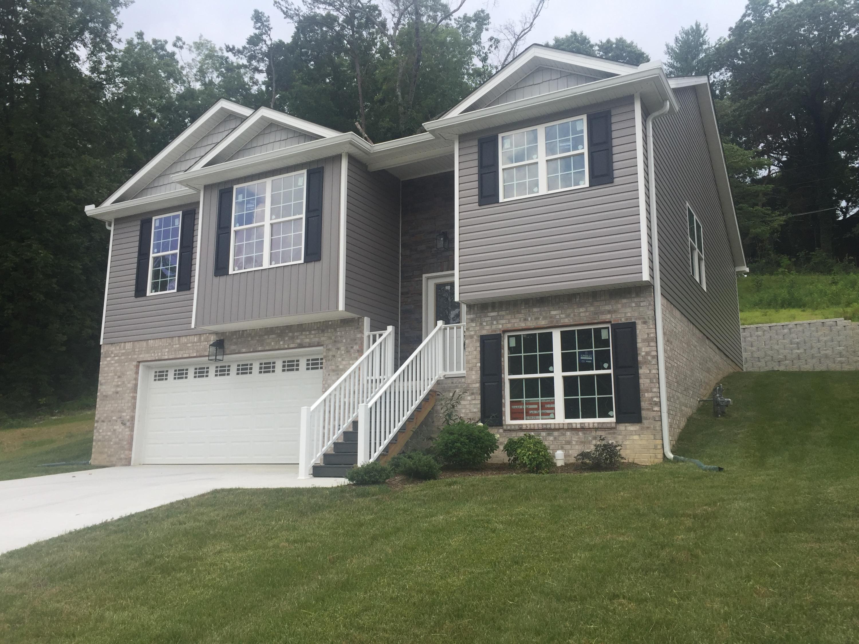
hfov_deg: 61.7
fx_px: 720
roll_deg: -0.4
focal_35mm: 29
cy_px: 322
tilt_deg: +11.7
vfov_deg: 48.2
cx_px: 430
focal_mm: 4.15
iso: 32
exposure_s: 1/1014
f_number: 2.2
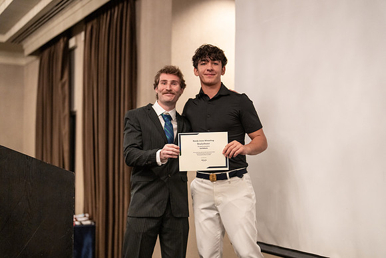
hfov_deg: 39.6
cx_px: 193
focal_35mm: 50
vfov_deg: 27.0
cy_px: 129
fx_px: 536
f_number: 1.2
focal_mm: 50
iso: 2000
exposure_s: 1/320
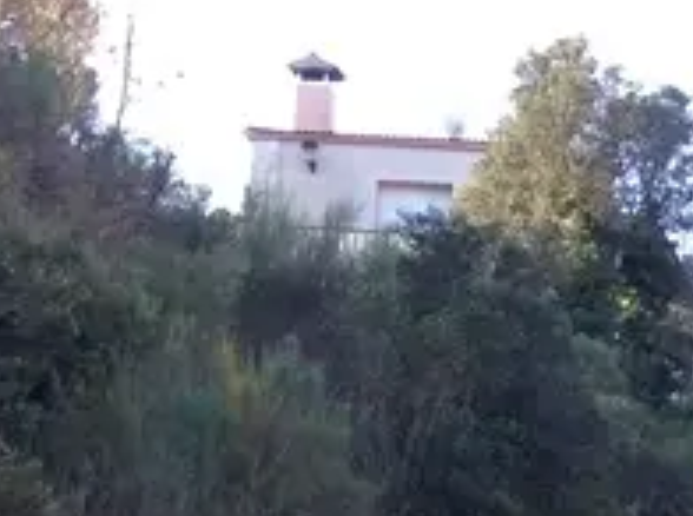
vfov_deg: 10.5
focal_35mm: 135
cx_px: 1287
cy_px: 815
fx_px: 2696
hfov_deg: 13.1
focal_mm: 3.3
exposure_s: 1/120
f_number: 2.4
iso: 40
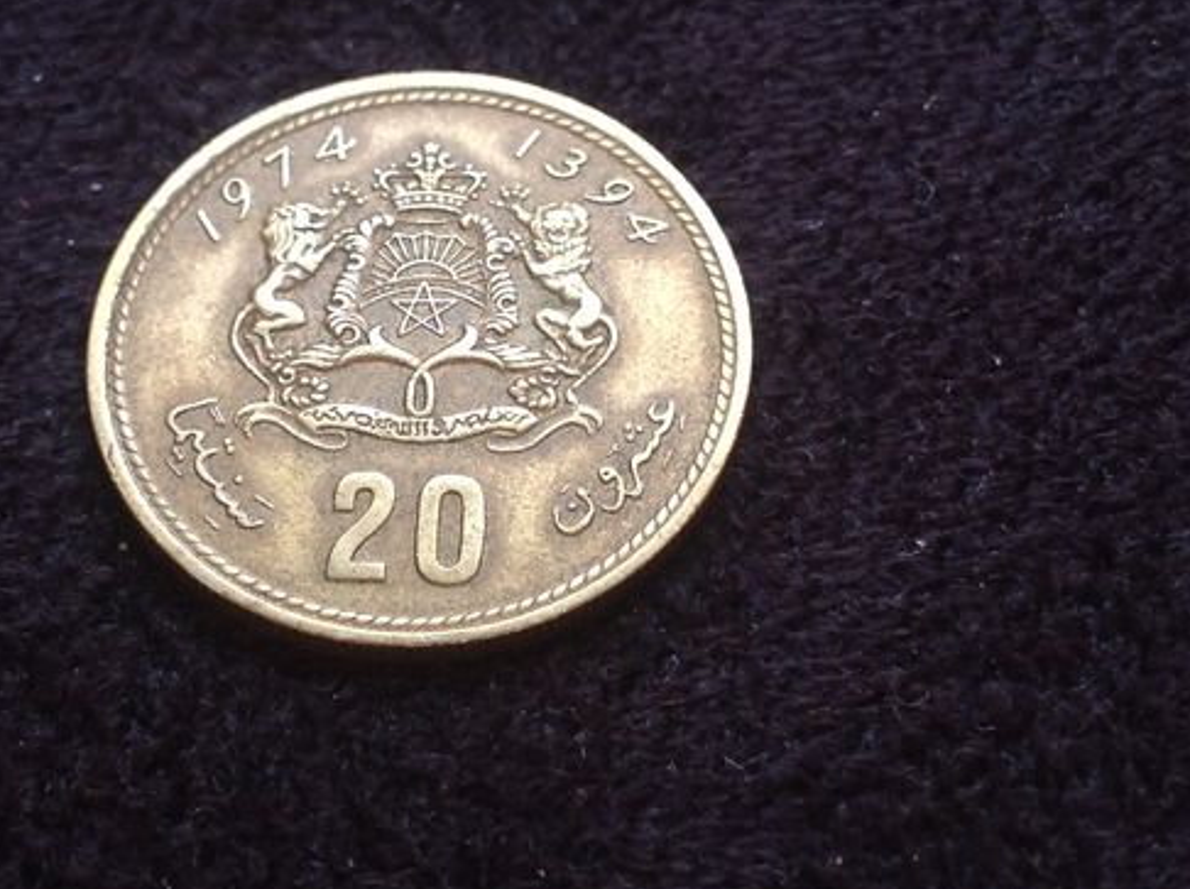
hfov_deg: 27.0
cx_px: 460
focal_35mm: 72
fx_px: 2471
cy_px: 351
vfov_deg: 20.4
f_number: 2.4
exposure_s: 1/60
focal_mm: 4.28
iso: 64
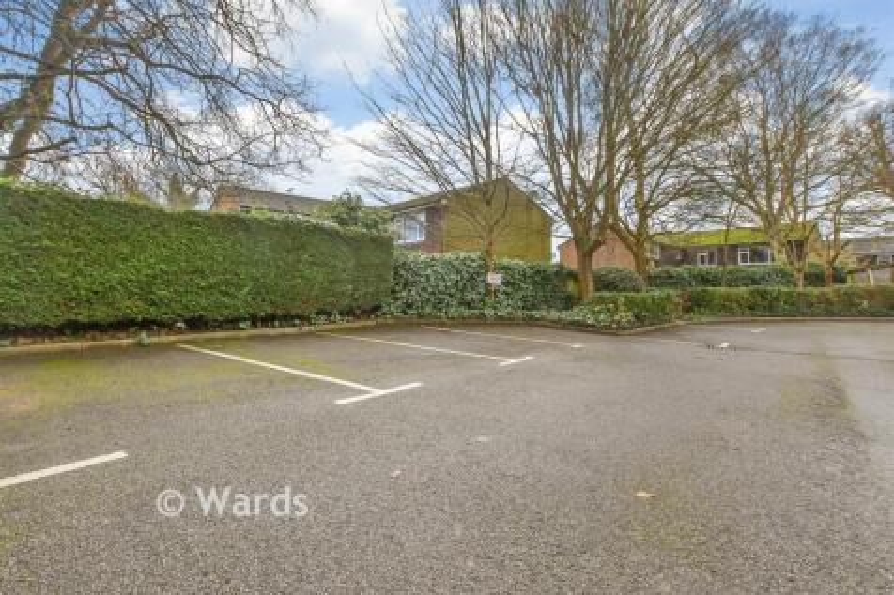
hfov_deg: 100.4
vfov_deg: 77.3
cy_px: 298
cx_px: 447
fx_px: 372
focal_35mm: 15
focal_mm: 10
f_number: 8
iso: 160
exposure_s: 1/80
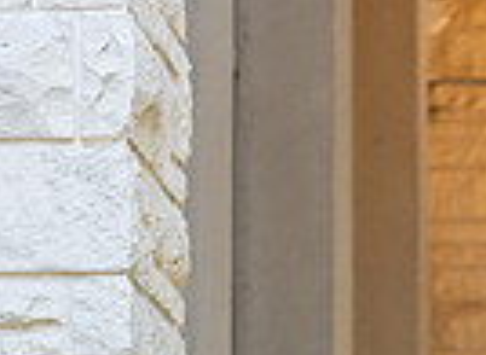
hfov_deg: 5.9
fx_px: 4662
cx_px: 900
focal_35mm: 335
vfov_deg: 4.3
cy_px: 706
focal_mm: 70
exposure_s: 1/320
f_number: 2.8
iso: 1000
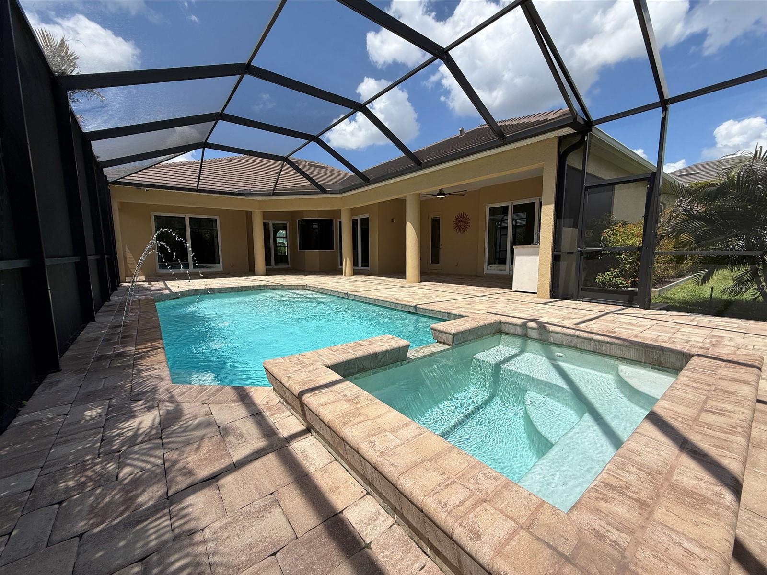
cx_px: 384
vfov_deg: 85.7
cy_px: 288
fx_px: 310
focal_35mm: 14
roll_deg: +0.2
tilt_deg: -6.4
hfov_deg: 102.1
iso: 50
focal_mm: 2.22
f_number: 2.2
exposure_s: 1/1167
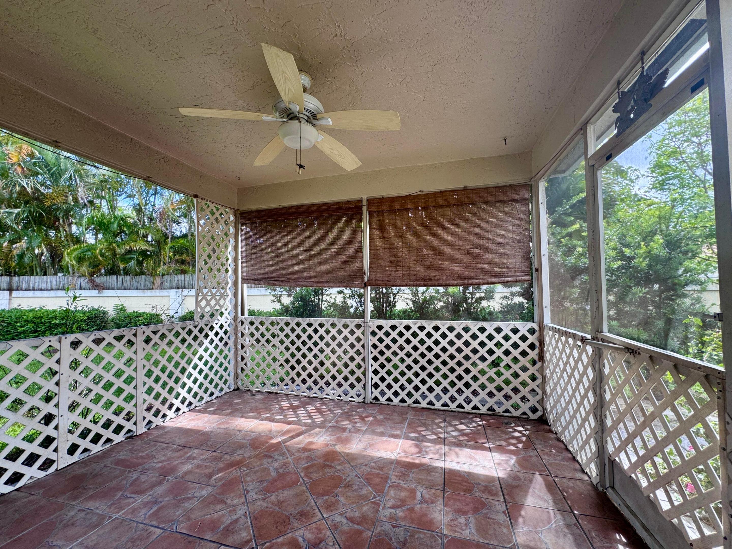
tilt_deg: +1.5
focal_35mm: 14
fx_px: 296
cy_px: 274
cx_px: 366
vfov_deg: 85.7
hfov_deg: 102.1
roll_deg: +0.2
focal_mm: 2.22
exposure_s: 1/114
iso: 40
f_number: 2.2
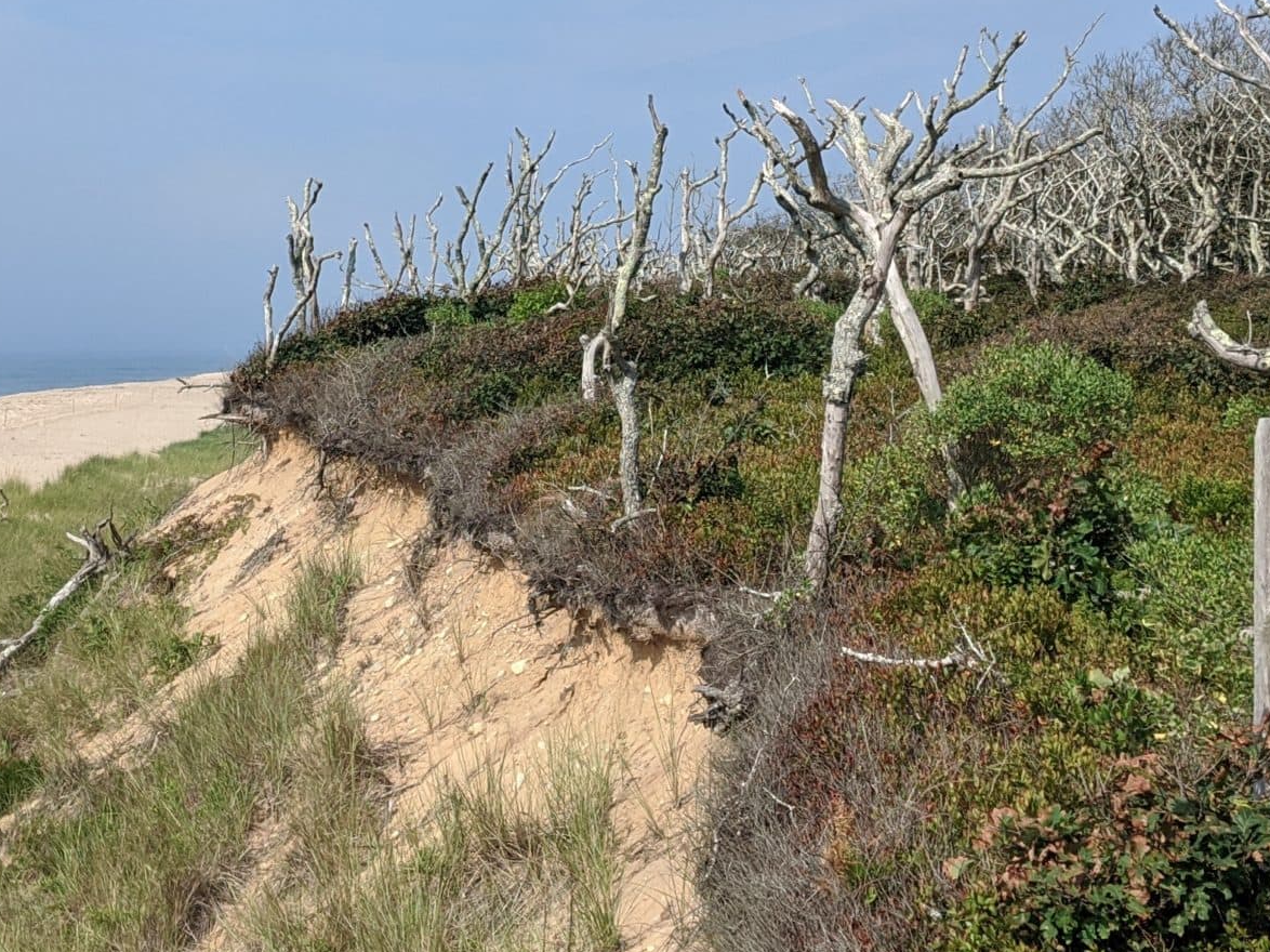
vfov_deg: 21.2
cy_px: 269
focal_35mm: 69
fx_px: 2531
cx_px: 500
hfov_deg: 28.1
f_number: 1.8
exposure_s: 1/3344
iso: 49
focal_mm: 4.44
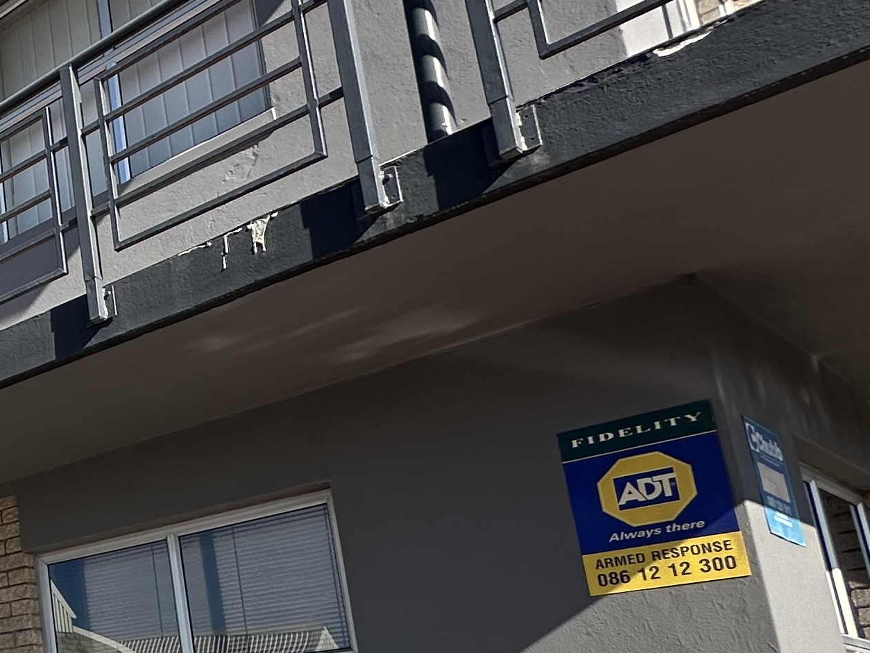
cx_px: -445
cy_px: 576
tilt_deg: +13.1
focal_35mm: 45
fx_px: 1131
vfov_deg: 30.9
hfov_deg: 27.8
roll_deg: +0.3
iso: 40
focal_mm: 2.22
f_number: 2.2
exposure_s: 1/988
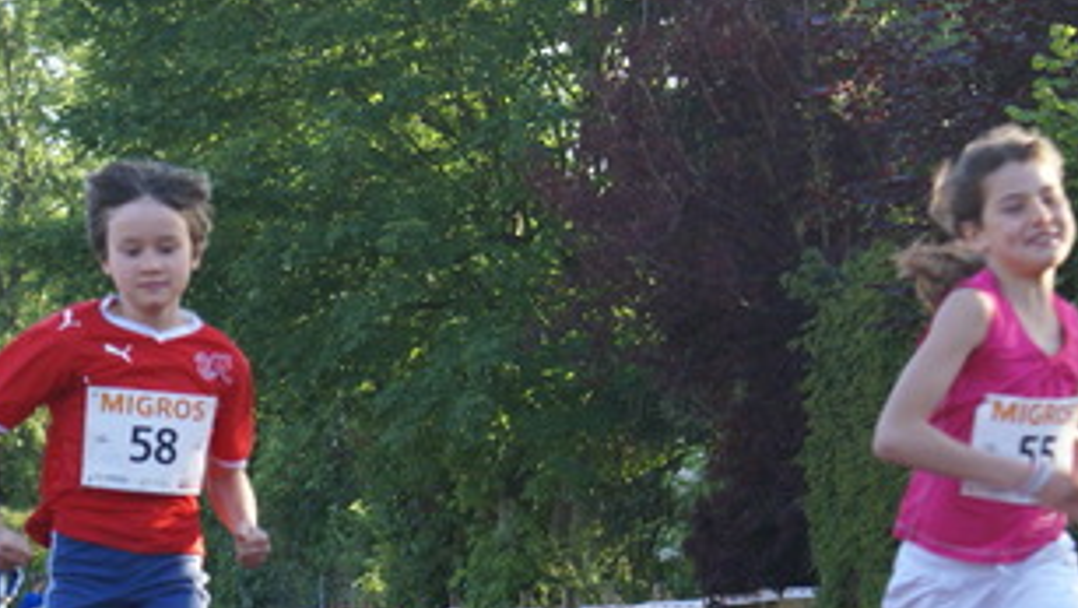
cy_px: 612
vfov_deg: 7.3
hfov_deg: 13.0
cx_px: 460
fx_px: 4747
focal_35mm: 166
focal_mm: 60
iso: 400
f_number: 5.6
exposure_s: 1/250
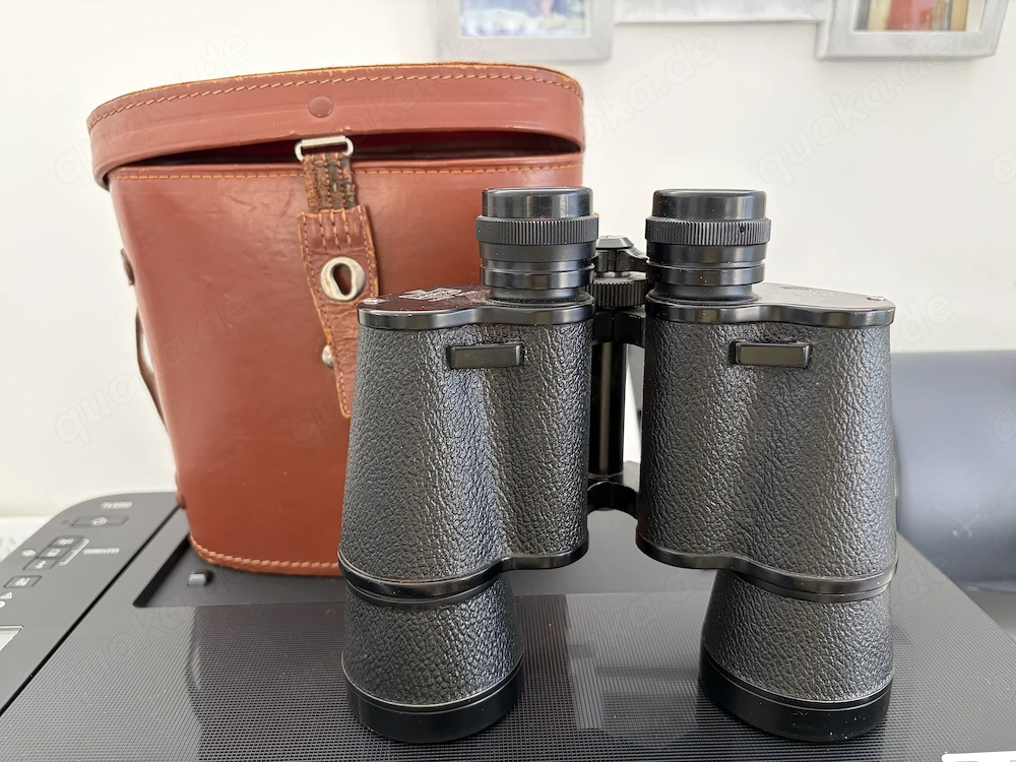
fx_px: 763
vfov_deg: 53.1
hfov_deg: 67.3
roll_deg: +1.7
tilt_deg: -15.1
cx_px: 508
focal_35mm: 26
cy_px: 381
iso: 125
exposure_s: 1/120
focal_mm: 5.96
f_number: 1.6
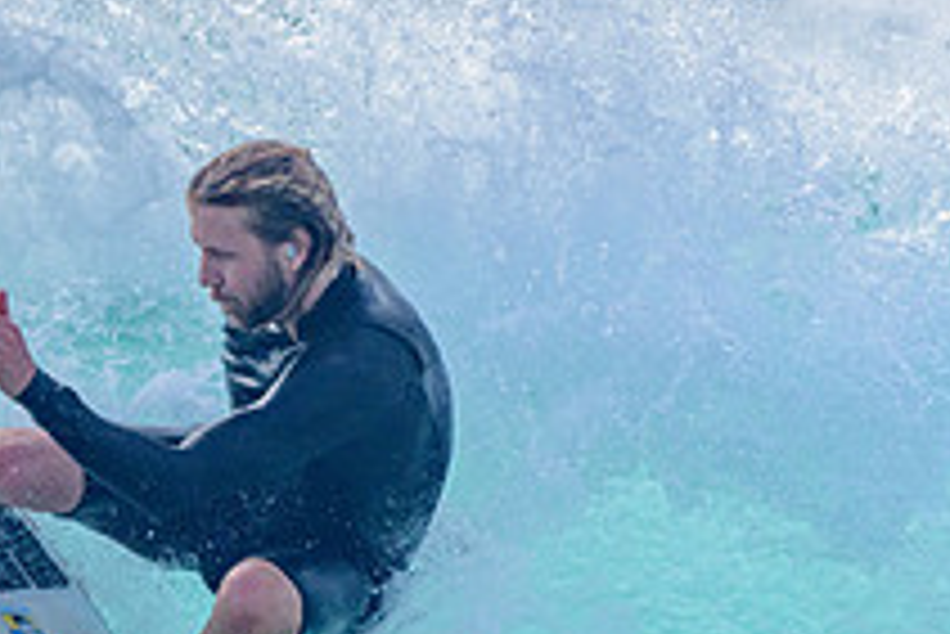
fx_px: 46871
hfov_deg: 1.2
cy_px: 522
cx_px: -14
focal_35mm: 1775
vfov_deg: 0.8
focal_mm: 500
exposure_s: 1/2000
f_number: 5.6
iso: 250
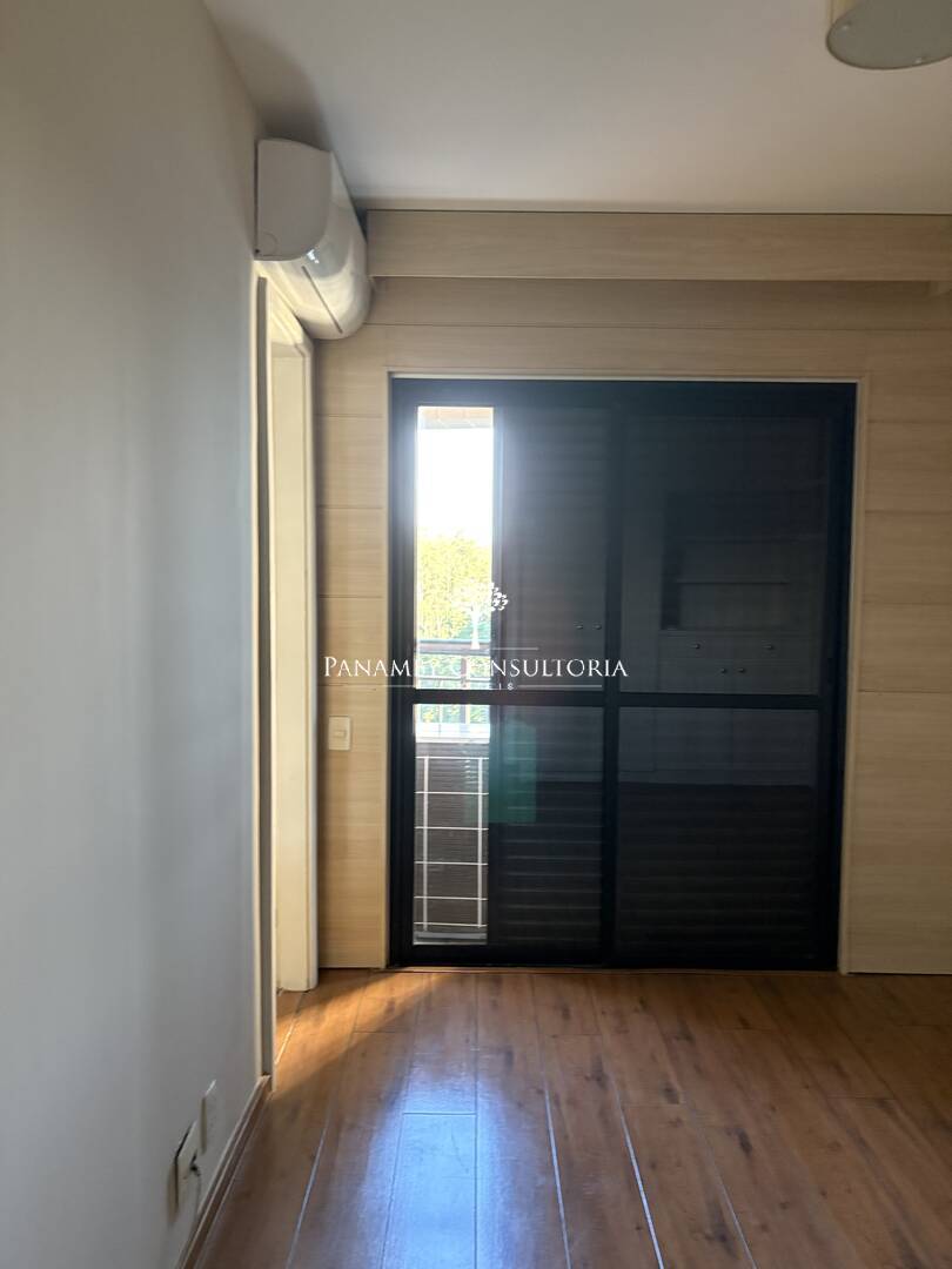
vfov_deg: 67.3
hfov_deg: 53.1
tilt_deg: -2.3
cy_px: 634
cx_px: 476
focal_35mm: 26
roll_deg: -1.9
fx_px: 953
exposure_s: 1/60
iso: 400
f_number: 1.6
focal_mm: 5.96
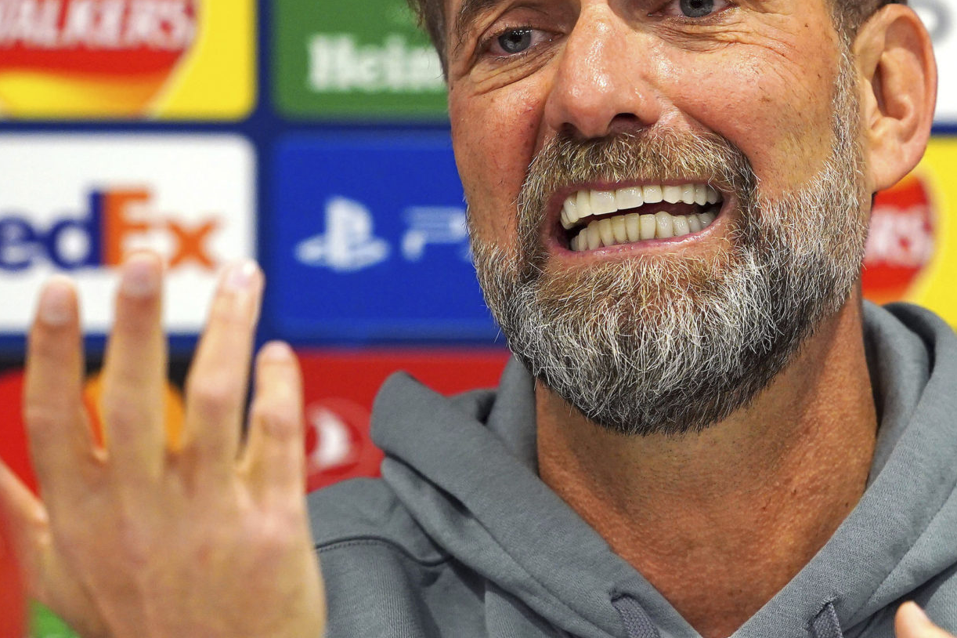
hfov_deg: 2.5
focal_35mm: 838
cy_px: 303
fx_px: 22269
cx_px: 716
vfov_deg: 1.6
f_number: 3.5
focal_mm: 400
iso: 2500
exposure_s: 1/250
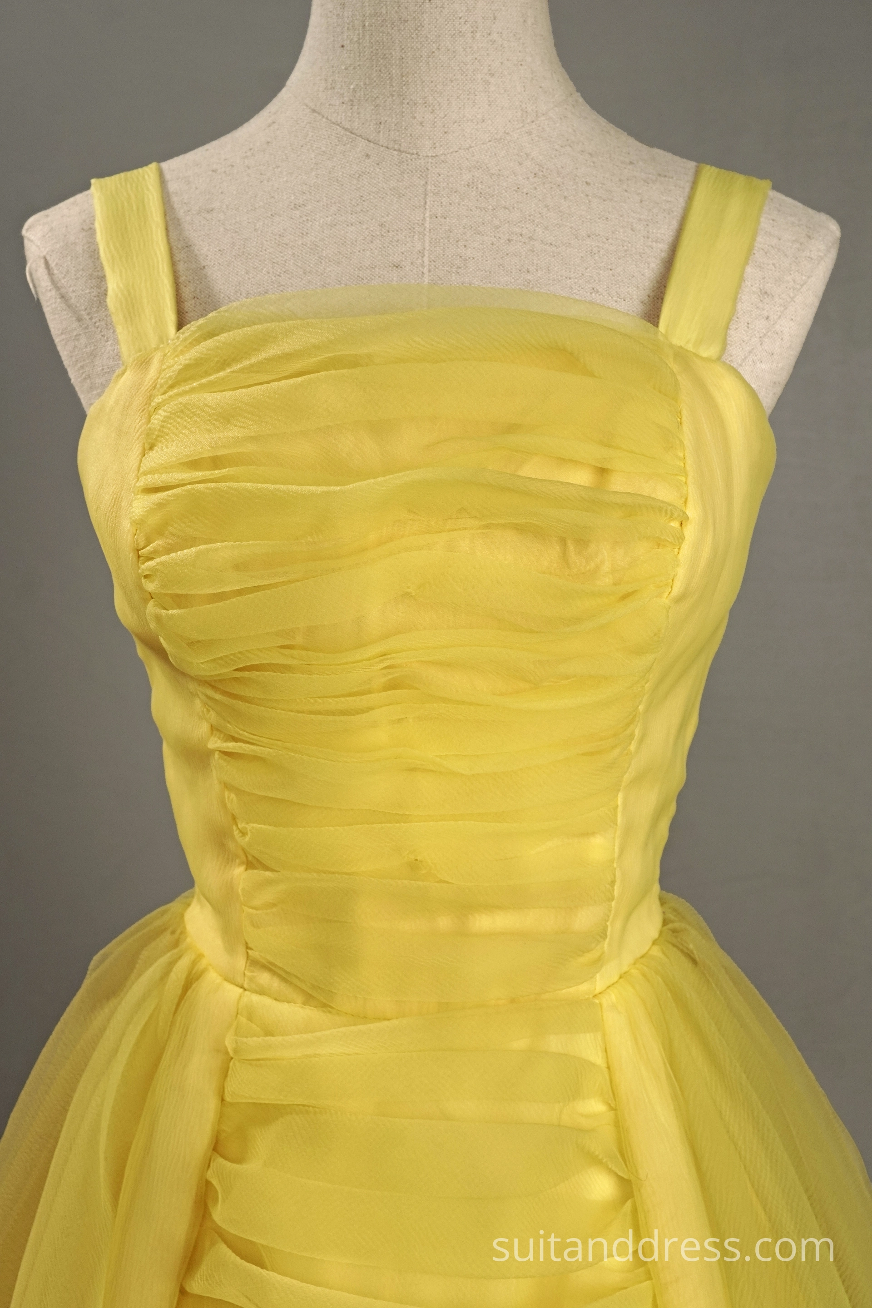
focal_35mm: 48
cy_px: 654
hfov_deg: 28.1
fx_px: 1744
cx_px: 436
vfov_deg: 41.1
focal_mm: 32
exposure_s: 1/80
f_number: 8
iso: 400
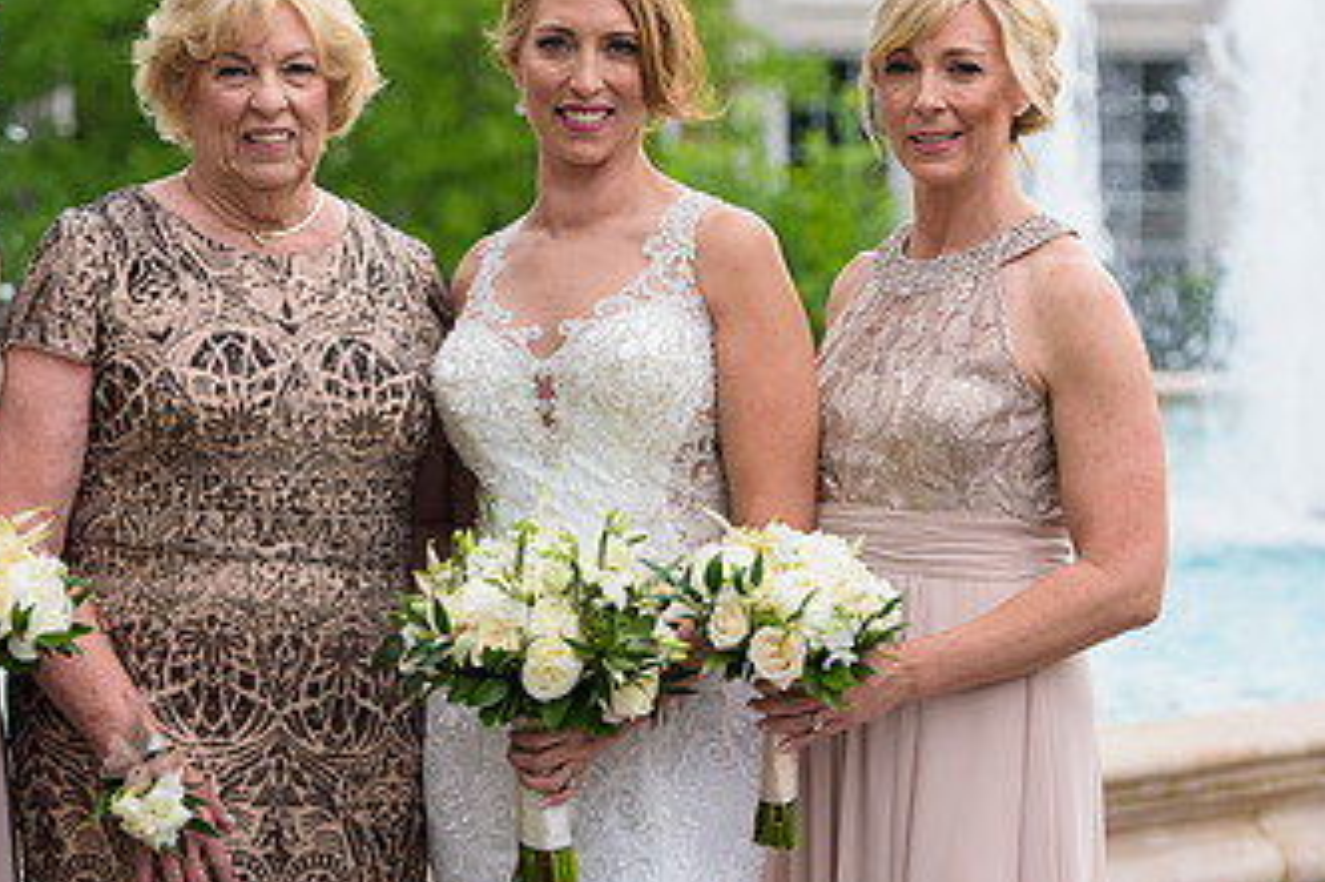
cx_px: 395
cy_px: 341
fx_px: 6106
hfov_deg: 12.4
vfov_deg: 8.3
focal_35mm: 166
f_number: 4
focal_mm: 95
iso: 400
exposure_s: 1/800
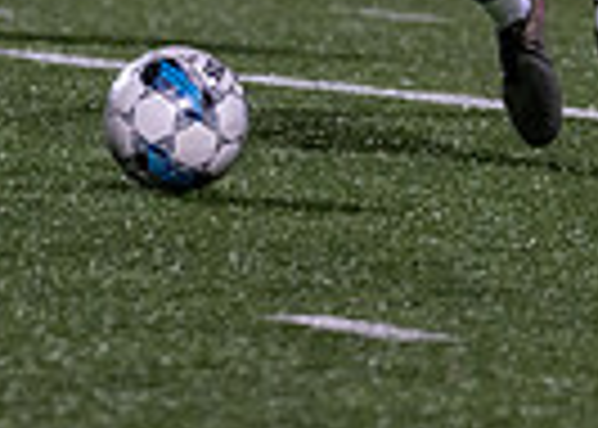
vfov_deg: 1.3
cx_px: 332
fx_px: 19412
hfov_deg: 1.8
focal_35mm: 1143
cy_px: -611
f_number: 2.8
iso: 2500
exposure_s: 1/1000
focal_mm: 200
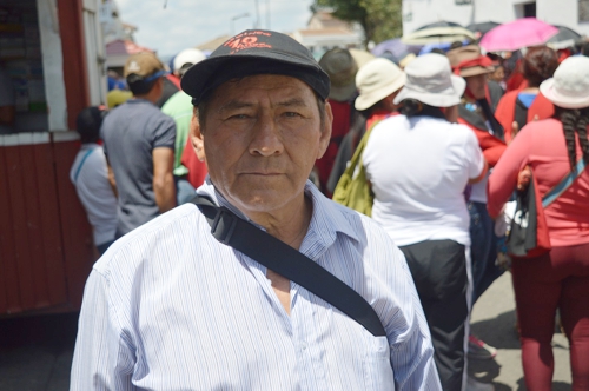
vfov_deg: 28.0
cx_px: 294
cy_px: 196
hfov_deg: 41.2
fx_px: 784
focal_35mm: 48
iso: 100
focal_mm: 32
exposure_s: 1/800
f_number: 4.5
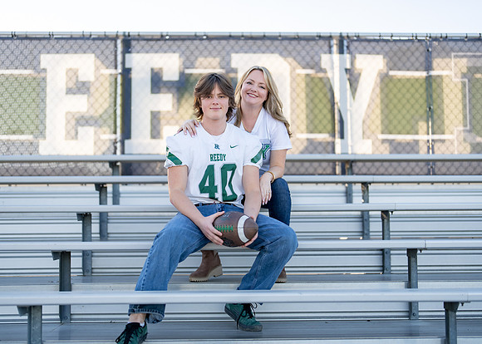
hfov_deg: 36.8
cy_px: 172
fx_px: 725
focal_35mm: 53
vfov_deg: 26.7
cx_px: 241
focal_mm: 50
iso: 100
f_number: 1.2
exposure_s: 1/2000
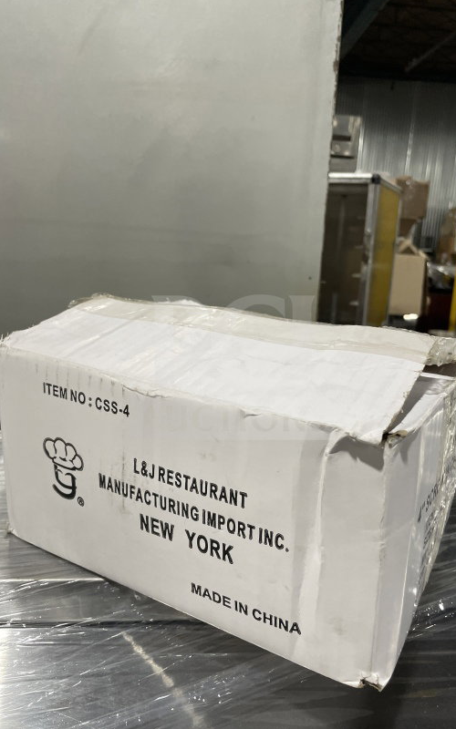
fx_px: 557
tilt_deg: -11.3
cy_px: 368
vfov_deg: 66.5
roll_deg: -1.7
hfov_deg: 44.5
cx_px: 233
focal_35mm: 28
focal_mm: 4.2
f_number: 1.6
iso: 125
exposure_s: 1/101
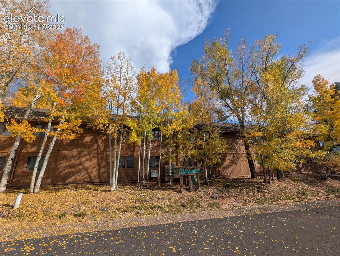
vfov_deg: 94.7
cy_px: 128
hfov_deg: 110.5
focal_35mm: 12
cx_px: 170
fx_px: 118
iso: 50
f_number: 1.7
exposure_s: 1/3436
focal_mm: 2.02
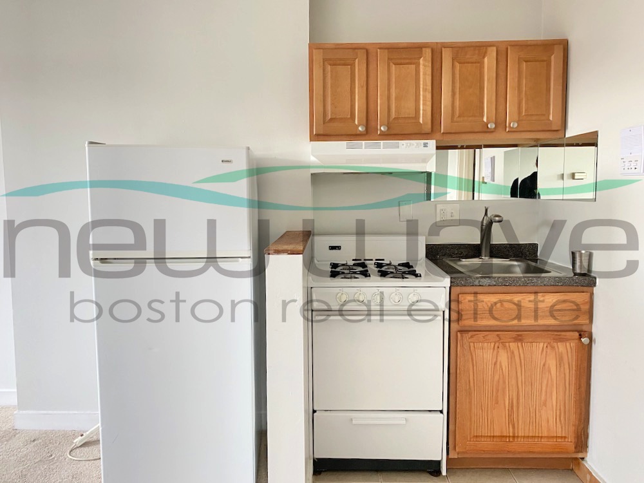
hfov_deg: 67.3
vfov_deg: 53.1
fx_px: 484
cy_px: 242
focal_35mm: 26
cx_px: 322
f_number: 1.8
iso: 125
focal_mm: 4.25
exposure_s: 1/60
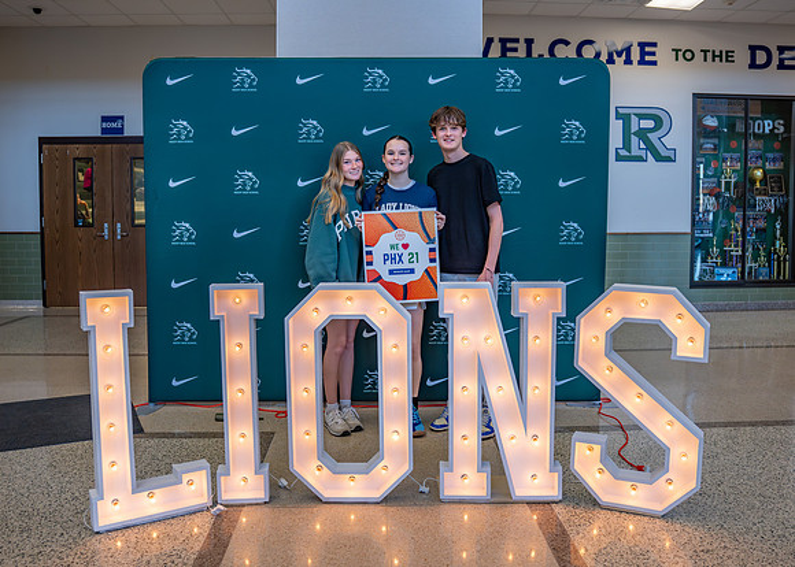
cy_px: 244
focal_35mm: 30
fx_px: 670
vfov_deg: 45.8
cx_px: 401
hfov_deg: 61.3
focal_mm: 24
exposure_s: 1/320
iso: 1000
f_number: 2.8
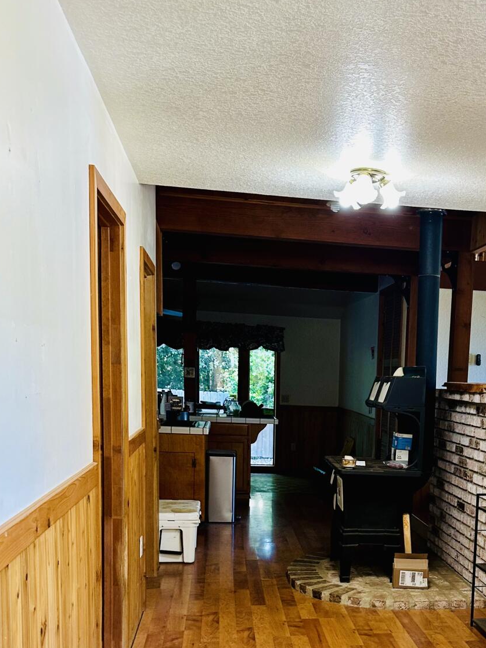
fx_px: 805
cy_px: 501
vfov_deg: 42.3
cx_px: 391
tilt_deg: -10.1
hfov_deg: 32.6
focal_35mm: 43
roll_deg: -3.5
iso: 125
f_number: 1.78
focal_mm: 6.86
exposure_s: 1/60
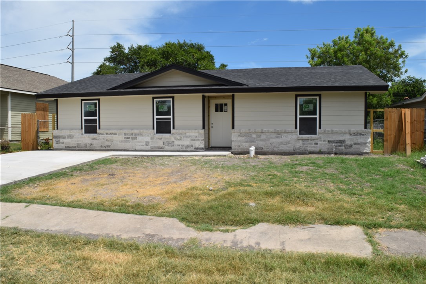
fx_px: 319
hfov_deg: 67.4
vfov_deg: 47.9
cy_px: 142
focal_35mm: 27
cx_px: 213
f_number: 14
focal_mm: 18
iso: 100
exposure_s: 1/200
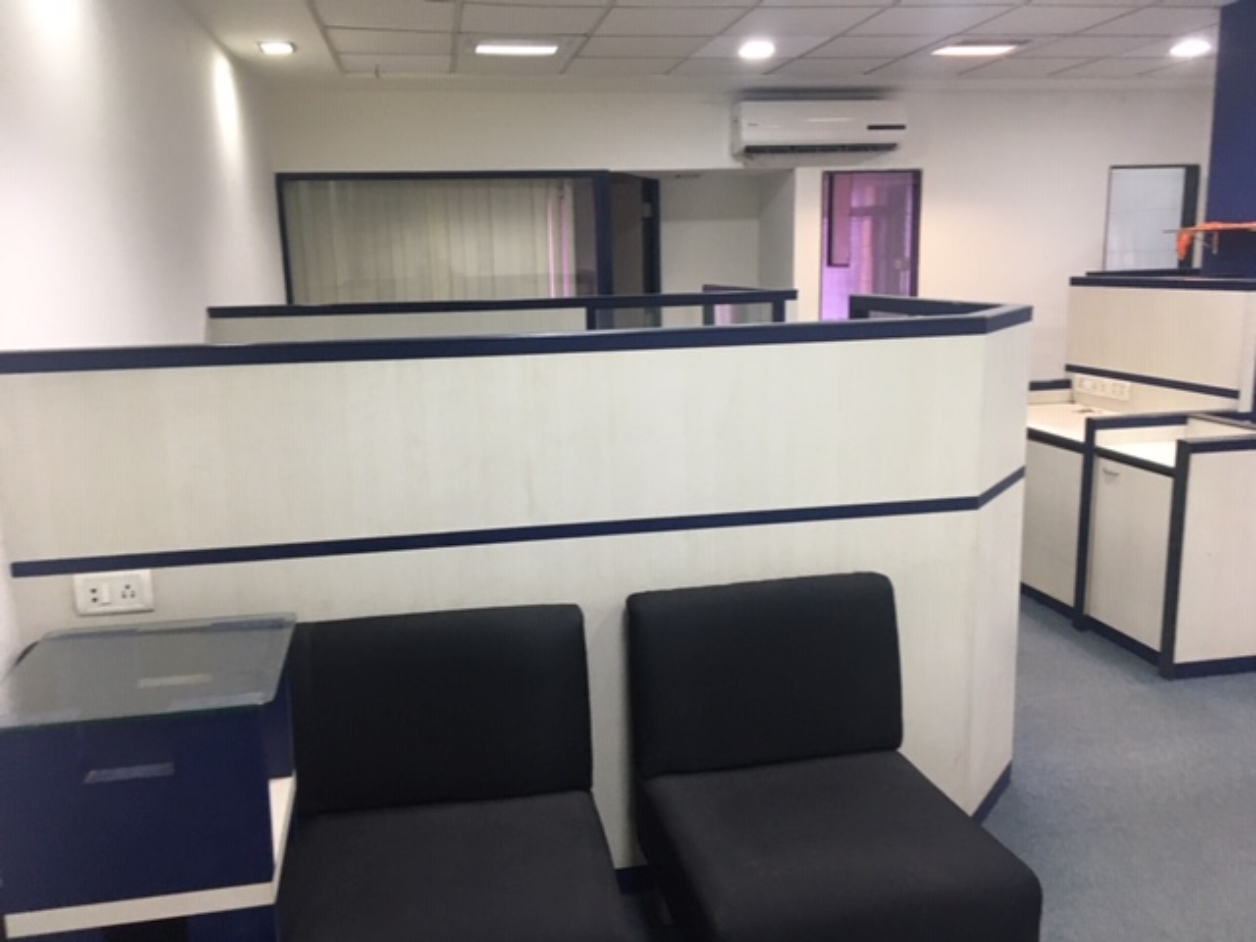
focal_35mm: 29
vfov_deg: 48.2
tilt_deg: -10.9
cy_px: 471
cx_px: 628
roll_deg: -0.7
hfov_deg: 61.7
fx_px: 1052
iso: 160
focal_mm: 4.15
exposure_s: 1/33
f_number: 2.2
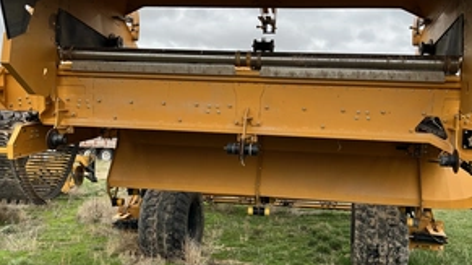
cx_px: 253
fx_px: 488
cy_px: 117
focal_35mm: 39
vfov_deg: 30.3
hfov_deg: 51.6
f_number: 1.6
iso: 50
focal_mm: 5.1
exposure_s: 1/684
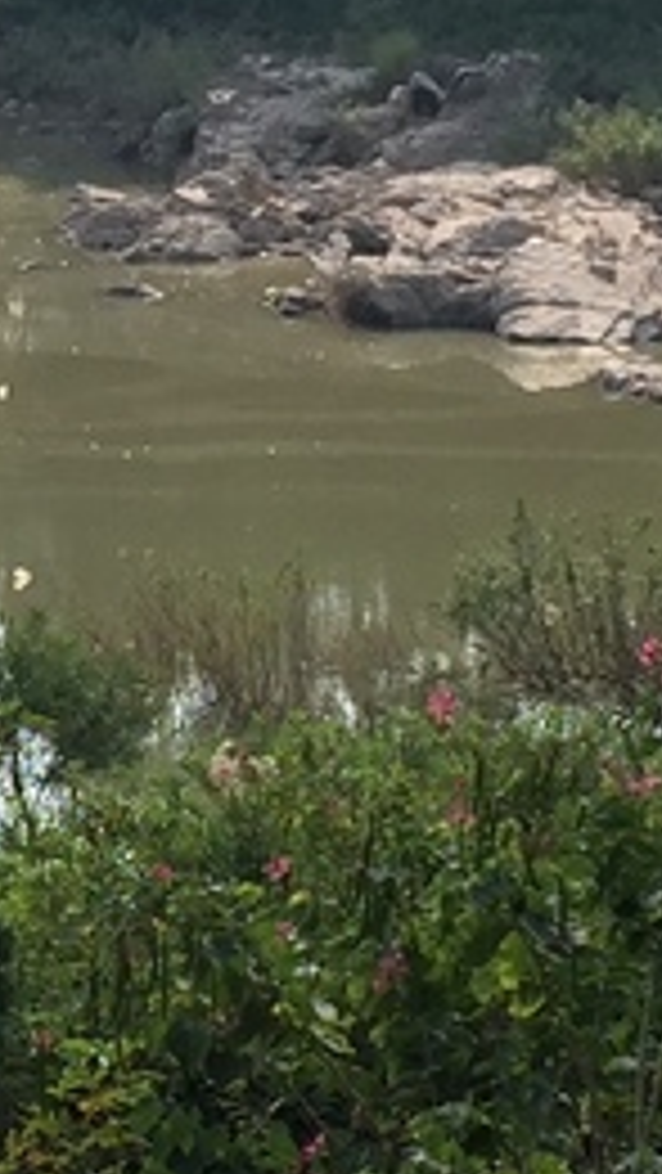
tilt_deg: -8.2
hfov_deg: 8.3
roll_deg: -0.8
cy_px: 427
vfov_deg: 14.8
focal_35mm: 145
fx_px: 4521
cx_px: -59
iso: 32
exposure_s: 1/1014
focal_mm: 4.15
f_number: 2.2
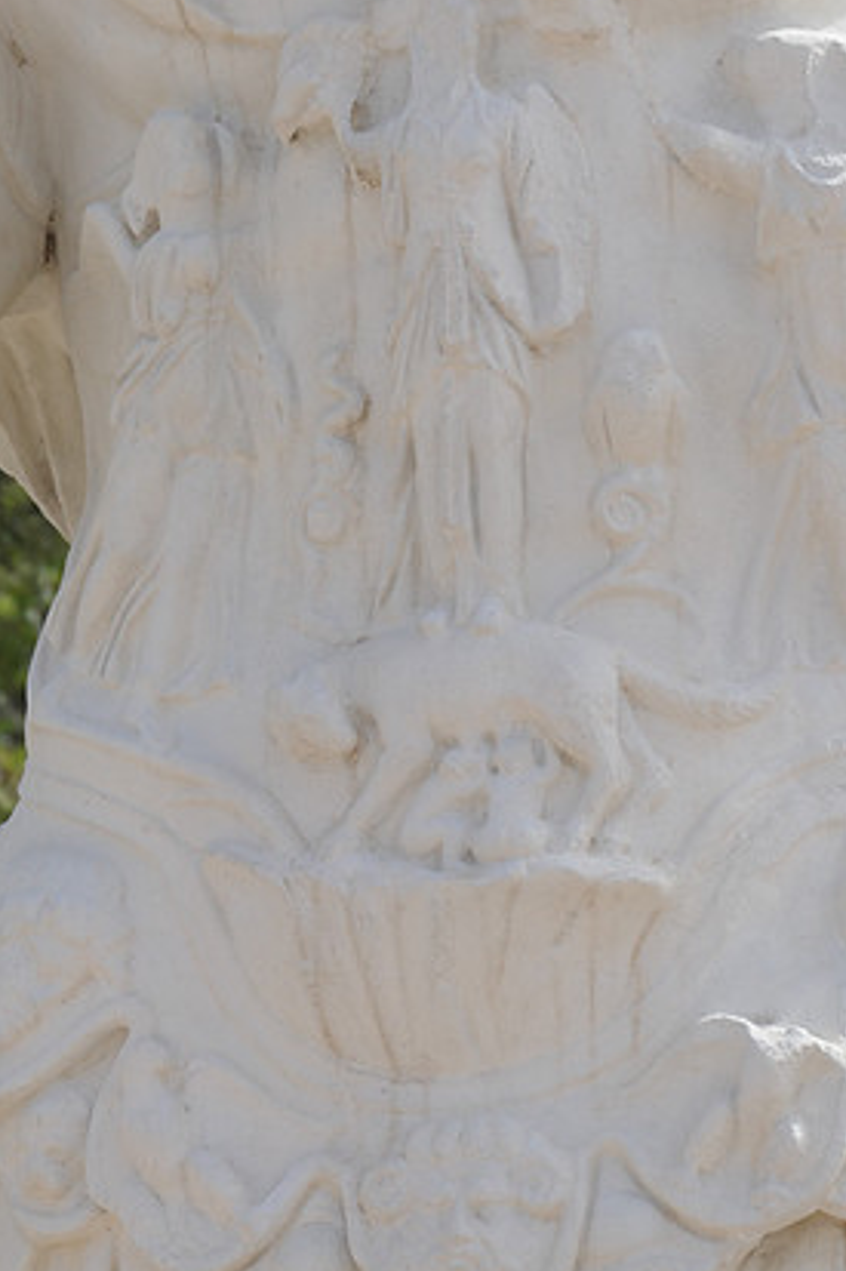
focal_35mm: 201
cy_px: 745
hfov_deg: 6.8
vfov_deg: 10.2
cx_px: 435
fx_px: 7091
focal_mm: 52.4
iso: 200
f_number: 5.7
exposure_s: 1/1000
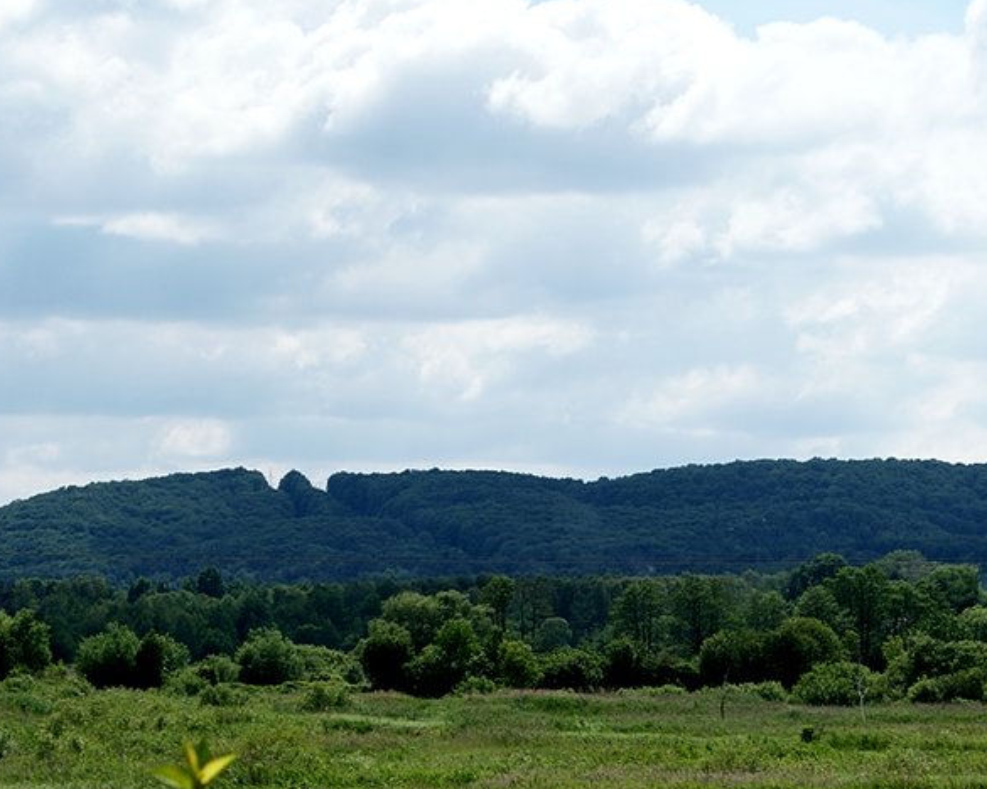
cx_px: 575
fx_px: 3797
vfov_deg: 11.9
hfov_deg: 14.8
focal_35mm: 130
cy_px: 477
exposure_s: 1/200
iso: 100
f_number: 10
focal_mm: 60
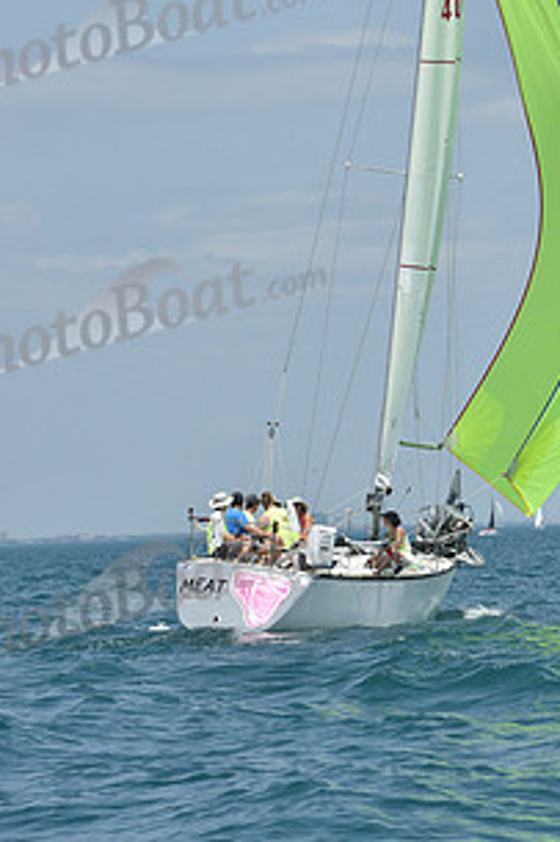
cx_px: 470
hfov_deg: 5.9
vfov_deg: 8.9
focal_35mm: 232
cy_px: 135
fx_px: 5419
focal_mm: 122
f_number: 9
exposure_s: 1/1250
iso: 250
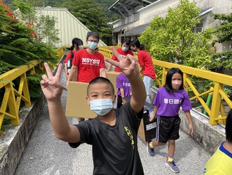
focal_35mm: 28
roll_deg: -1.6
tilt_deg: -11.0
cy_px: 85
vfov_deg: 49.8
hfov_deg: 63.4
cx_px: 116
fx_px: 188
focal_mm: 4.2
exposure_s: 1/1795
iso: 32
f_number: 1.6
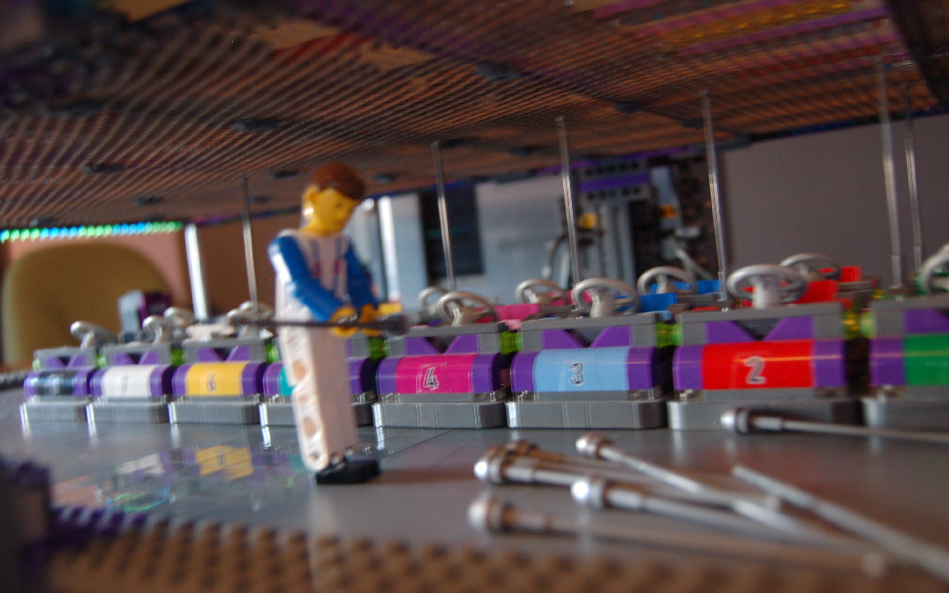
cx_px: 474
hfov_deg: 56.7
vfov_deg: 37.3
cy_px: 293
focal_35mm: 34
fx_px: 879
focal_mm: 22
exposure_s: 1/2
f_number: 3.8
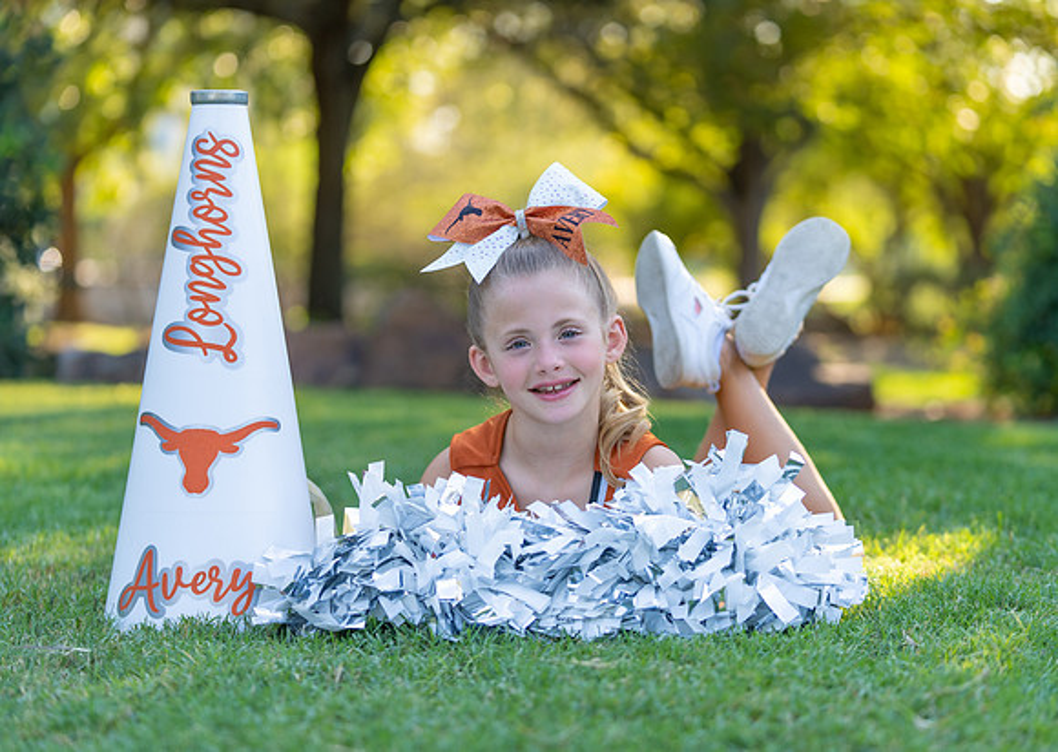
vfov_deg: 14.9
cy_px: 375
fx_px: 2881
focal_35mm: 96
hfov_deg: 20.8
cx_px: 562
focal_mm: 89
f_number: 2.8
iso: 200
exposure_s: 1/320
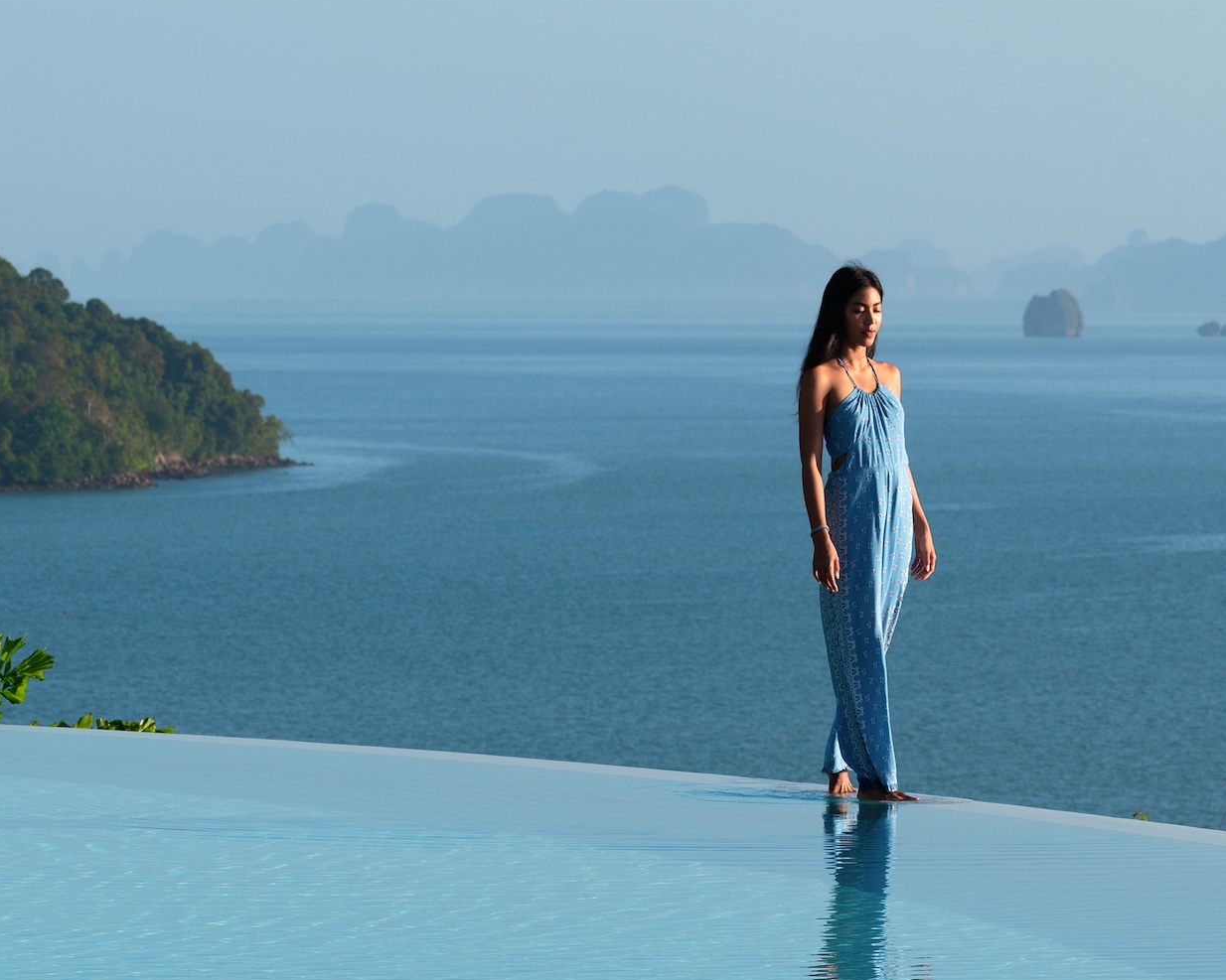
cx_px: 1253
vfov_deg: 5.5
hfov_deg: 6.8
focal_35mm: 283
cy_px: 412
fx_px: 10268
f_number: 8
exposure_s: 1/250
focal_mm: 93
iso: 100
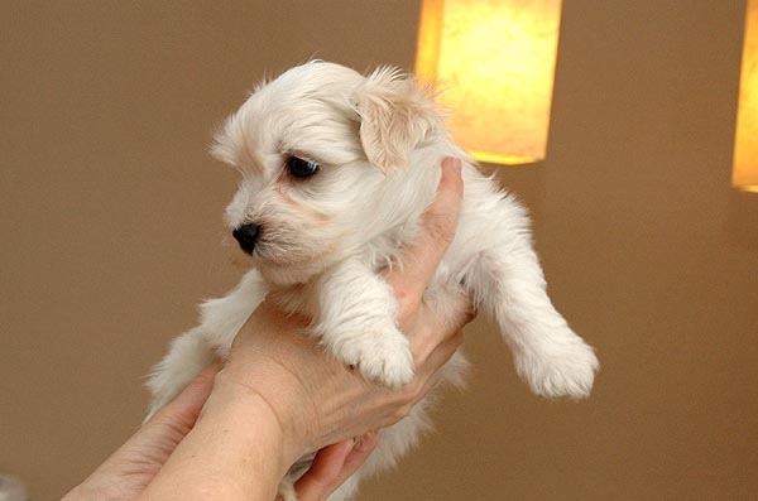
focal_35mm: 48
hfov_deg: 41.2
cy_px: 250
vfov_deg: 27.9
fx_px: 1008
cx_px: 379
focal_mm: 32
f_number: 6.3
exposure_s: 1/160
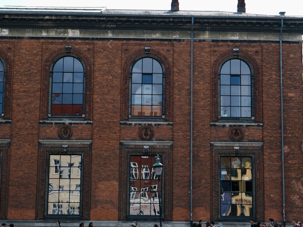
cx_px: 162
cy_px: 113
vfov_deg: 19.4
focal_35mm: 76
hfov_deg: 25.7
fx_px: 665
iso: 200
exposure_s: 1/500
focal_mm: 46.6
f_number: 5.6
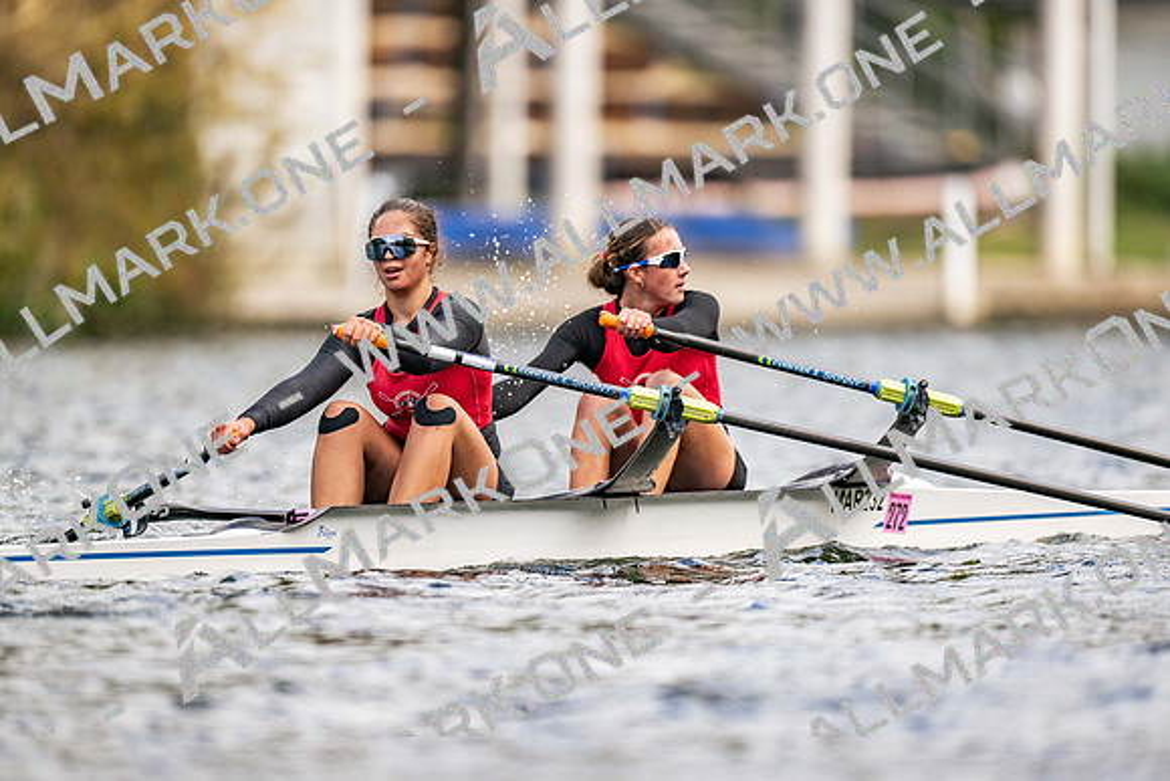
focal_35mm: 600
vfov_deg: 2.3
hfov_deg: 3.4
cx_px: 585
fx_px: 19514
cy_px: 390
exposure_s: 1/2500
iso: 500
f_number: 4
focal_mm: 600
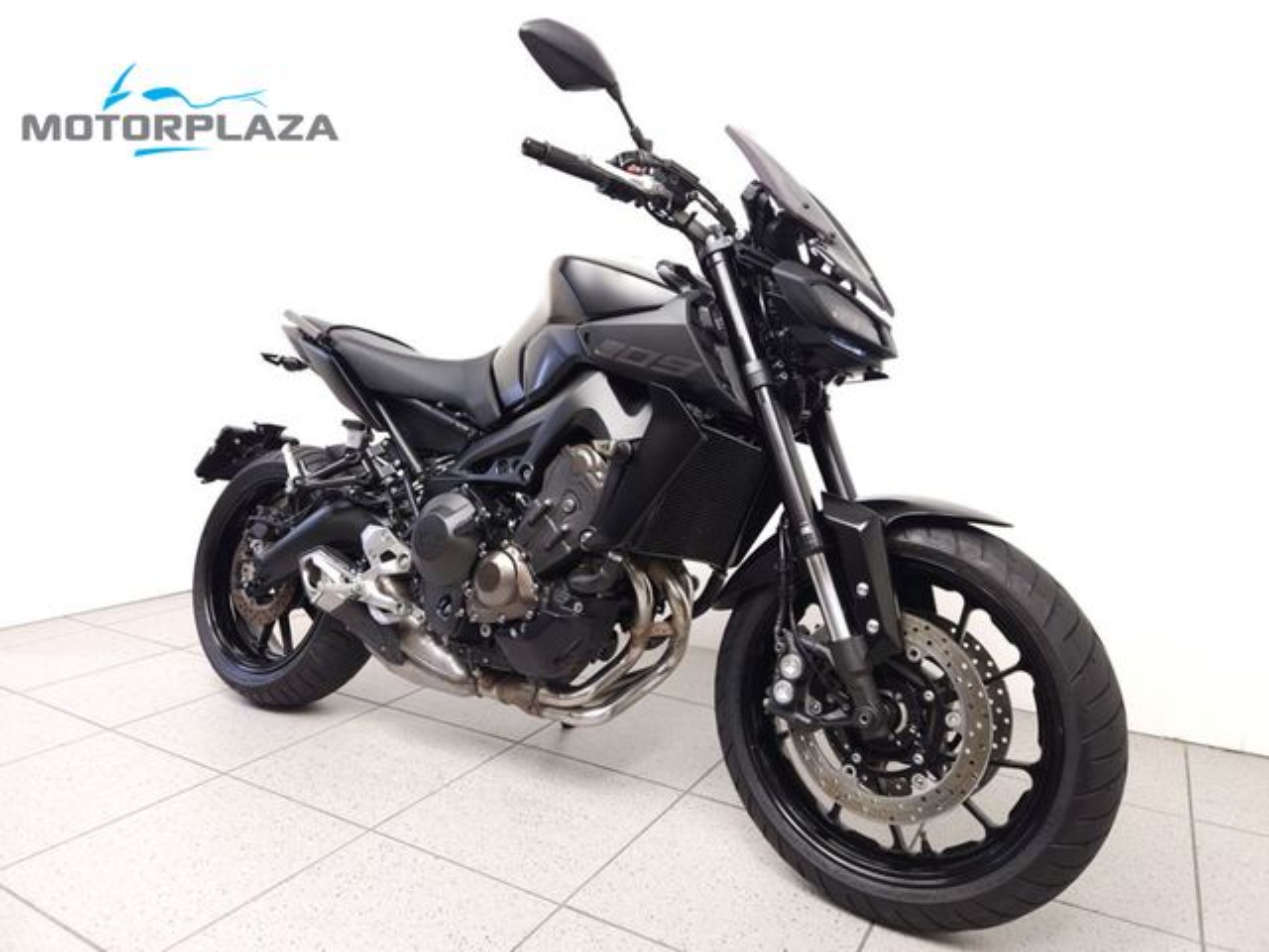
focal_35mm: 23
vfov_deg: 58.9
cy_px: 476
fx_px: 843
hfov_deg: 73.9
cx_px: 634
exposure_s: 1/30
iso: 125
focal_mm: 5.4
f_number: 1.8
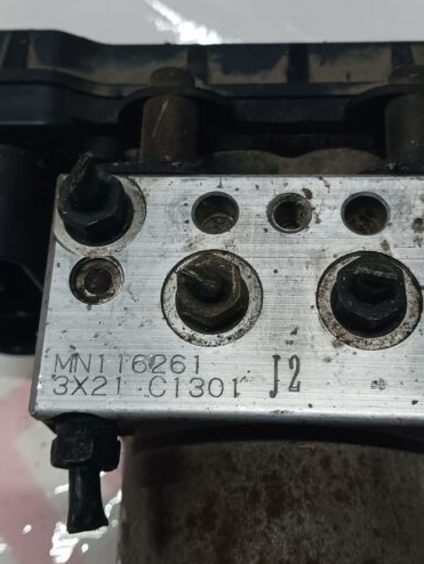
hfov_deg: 28.6
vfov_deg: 37.3
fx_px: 832
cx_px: 223
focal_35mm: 51
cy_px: 228
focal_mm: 4
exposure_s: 1/25
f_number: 1.8
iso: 200
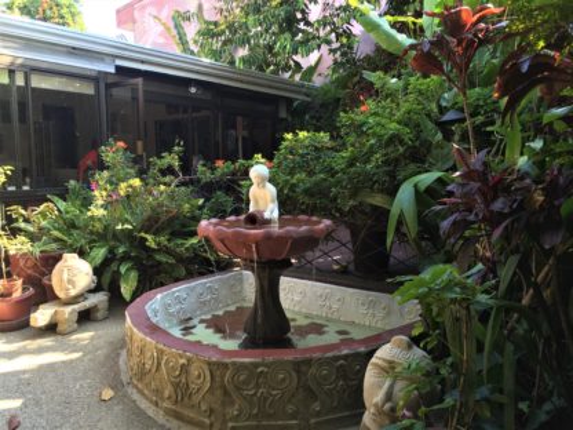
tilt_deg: -5.8
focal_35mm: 29
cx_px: 286
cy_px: 215
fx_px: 480
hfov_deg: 61.7
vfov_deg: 48.2
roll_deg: -0.5
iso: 32
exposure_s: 1/60
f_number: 2.2
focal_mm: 4.15
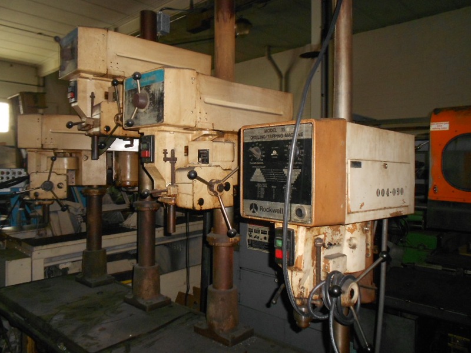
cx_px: 236
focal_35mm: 29
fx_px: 395
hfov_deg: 61.7
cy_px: 176
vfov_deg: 48.2
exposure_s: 1/25
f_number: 3.4
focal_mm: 5.1
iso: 320
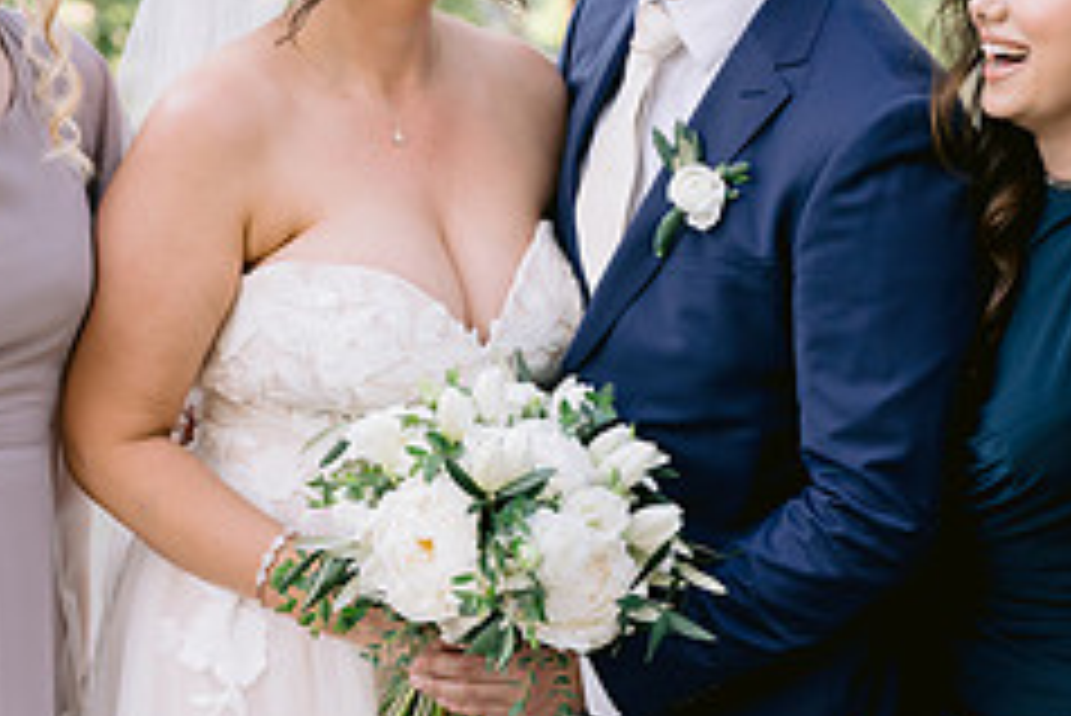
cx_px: 580
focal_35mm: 126
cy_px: 424
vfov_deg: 10.9
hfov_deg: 16.2
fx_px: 3751
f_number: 2.8
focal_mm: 50
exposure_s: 1/320
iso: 400
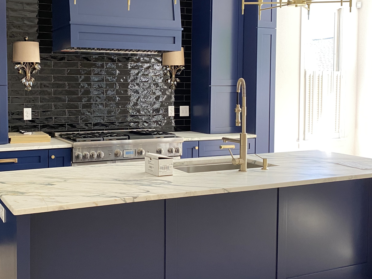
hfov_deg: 43.1
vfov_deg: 33.5
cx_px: 118
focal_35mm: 43
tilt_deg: -3.0
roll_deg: -0.9
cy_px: 114
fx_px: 462
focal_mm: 4.25
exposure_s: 1/64
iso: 125
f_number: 1.8
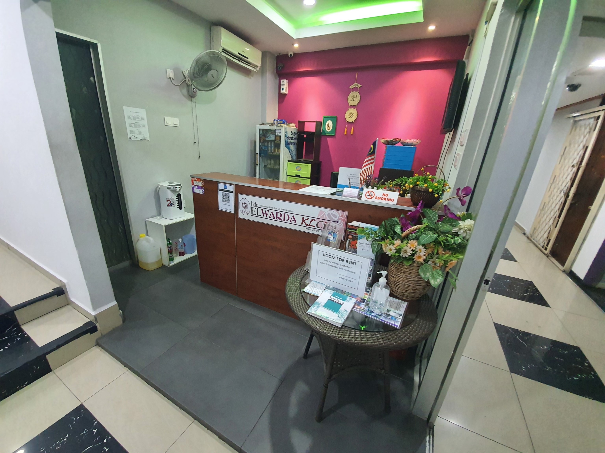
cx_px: 302
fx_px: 227
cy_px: 226
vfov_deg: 89.9
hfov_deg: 106.2
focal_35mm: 13
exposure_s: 1/33
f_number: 2.2
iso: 500
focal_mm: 1.8
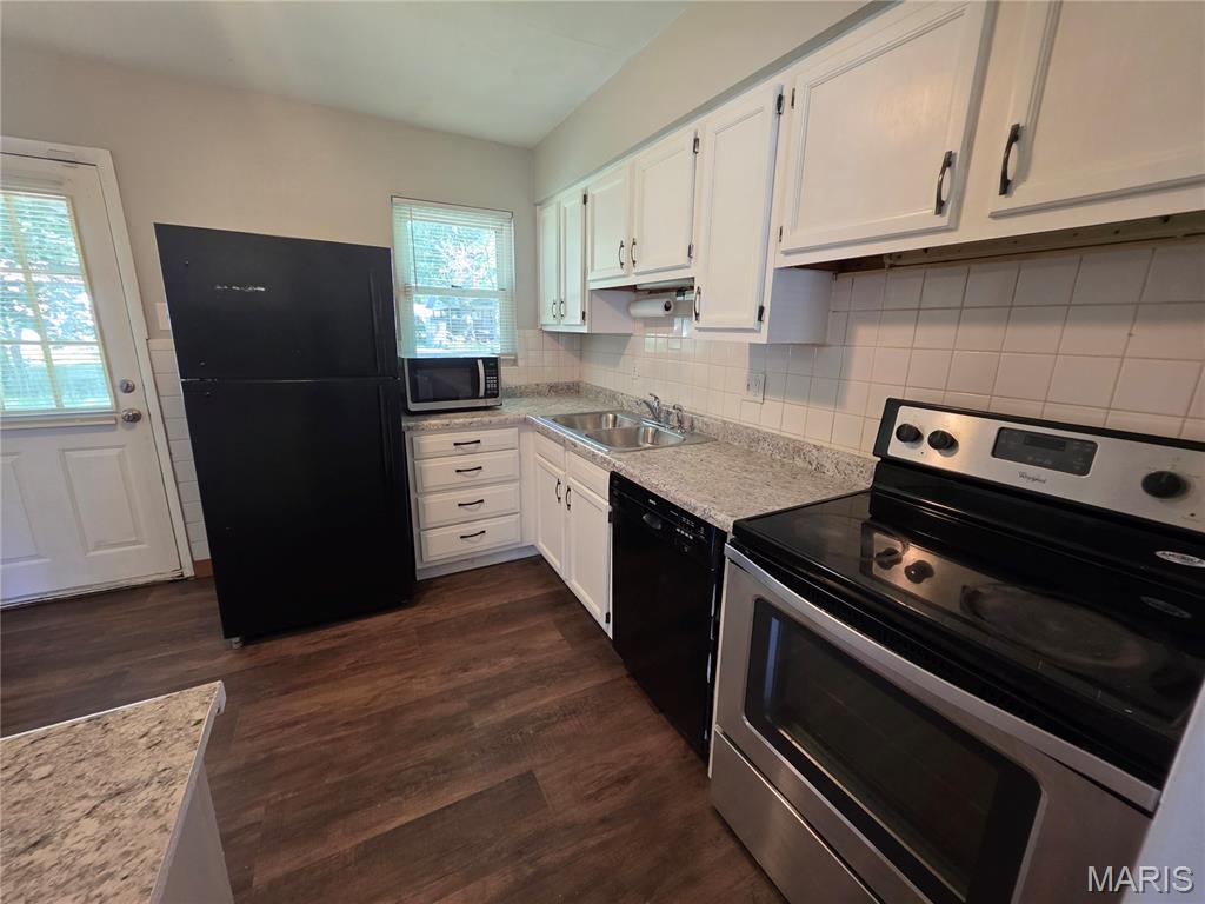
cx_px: 602
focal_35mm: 13
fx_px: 453
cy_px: 452
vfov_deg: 89.9
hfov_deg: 106.2
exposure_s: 1/60
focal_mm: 2.2
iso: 200
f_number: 1.9
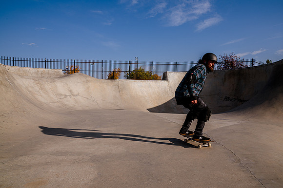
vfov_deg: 48.6
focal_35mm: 27
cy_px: 86
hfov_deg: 68.2
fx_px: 208
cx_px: 155
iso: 200
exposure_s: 1/500
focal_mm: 24
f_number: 11
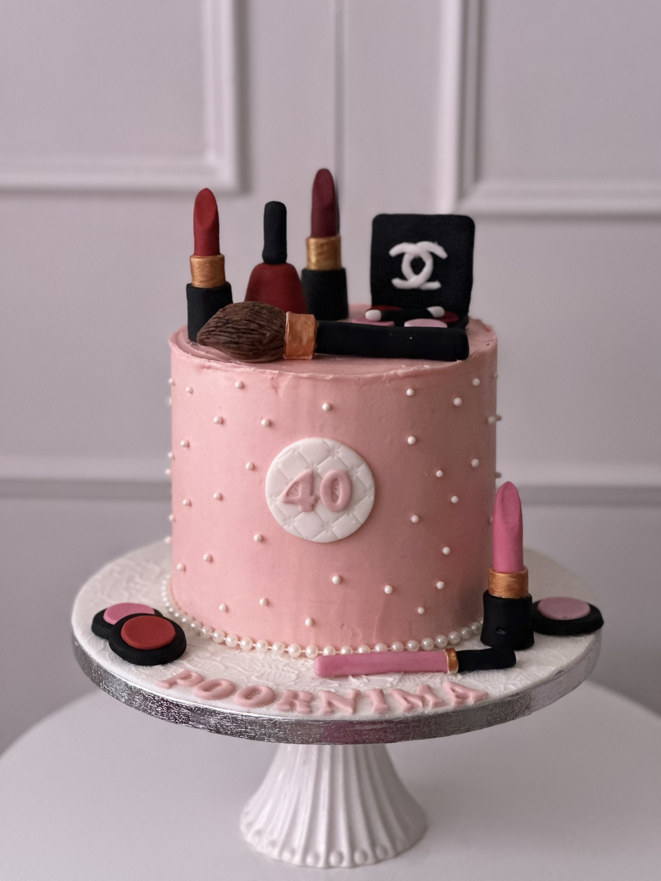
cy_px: 440
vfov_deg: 25.3
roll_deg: -0.2
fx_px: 1960
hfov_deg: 19.1
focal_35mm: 77
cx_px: 330
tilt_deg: -15.2
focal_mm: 9
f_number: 2.8
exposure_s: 1/39
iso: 400
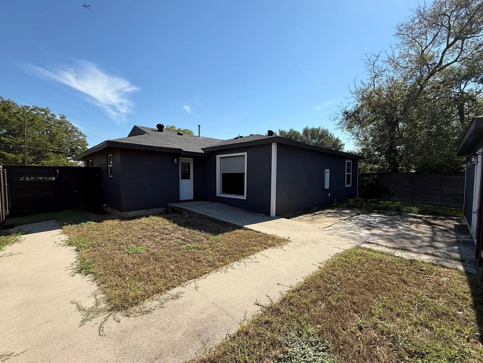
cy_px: 185
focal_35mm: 15
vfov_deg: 81.8
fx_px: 209
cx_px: 240
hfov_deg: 98.2
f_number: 2.2
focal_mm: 2.22
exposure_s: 1/1613
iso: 50
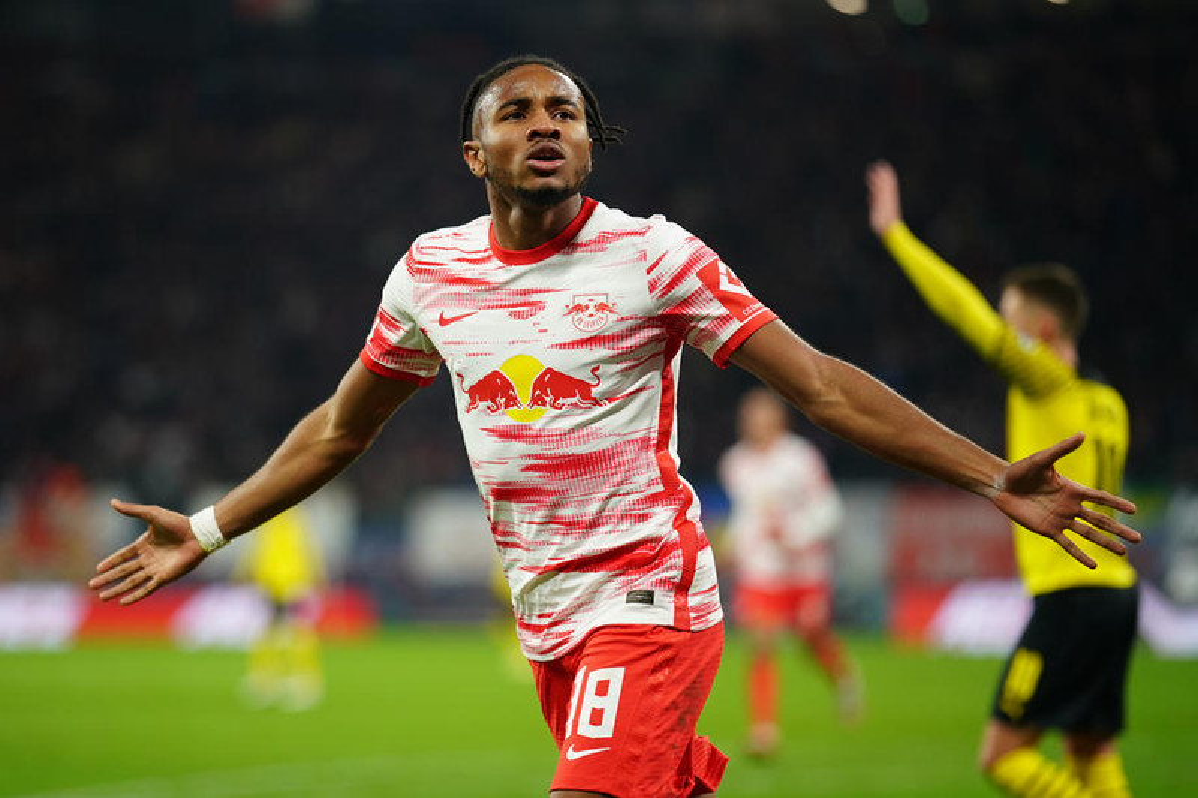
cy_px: 399
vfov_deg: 10.2
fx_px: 4491
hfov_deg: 15.2
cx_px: 599
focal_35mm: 135
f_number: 1.8
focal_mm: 135
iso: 800
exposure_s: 1/1600
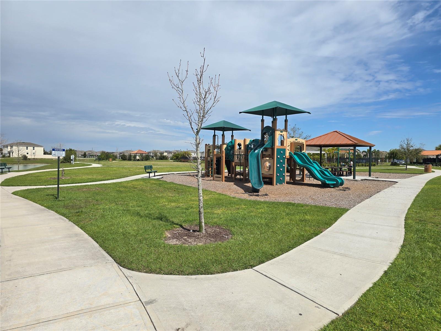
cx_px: 220
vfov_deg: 58.9
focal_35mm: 23
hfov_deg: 73.9
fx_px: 293
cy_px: 166
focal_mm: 6.3
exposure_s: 1/1894
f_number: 1.7
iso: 12
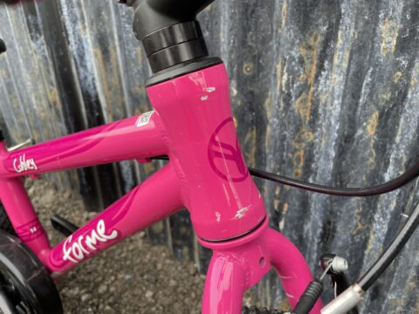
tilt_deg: -28.7
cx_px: 210
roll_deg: +2.9
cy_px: 157
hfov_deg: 67.3
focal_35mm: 26
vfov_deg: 53.1
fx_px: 315
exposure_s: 1/163
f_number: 1.6
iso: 32
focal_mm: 4.2
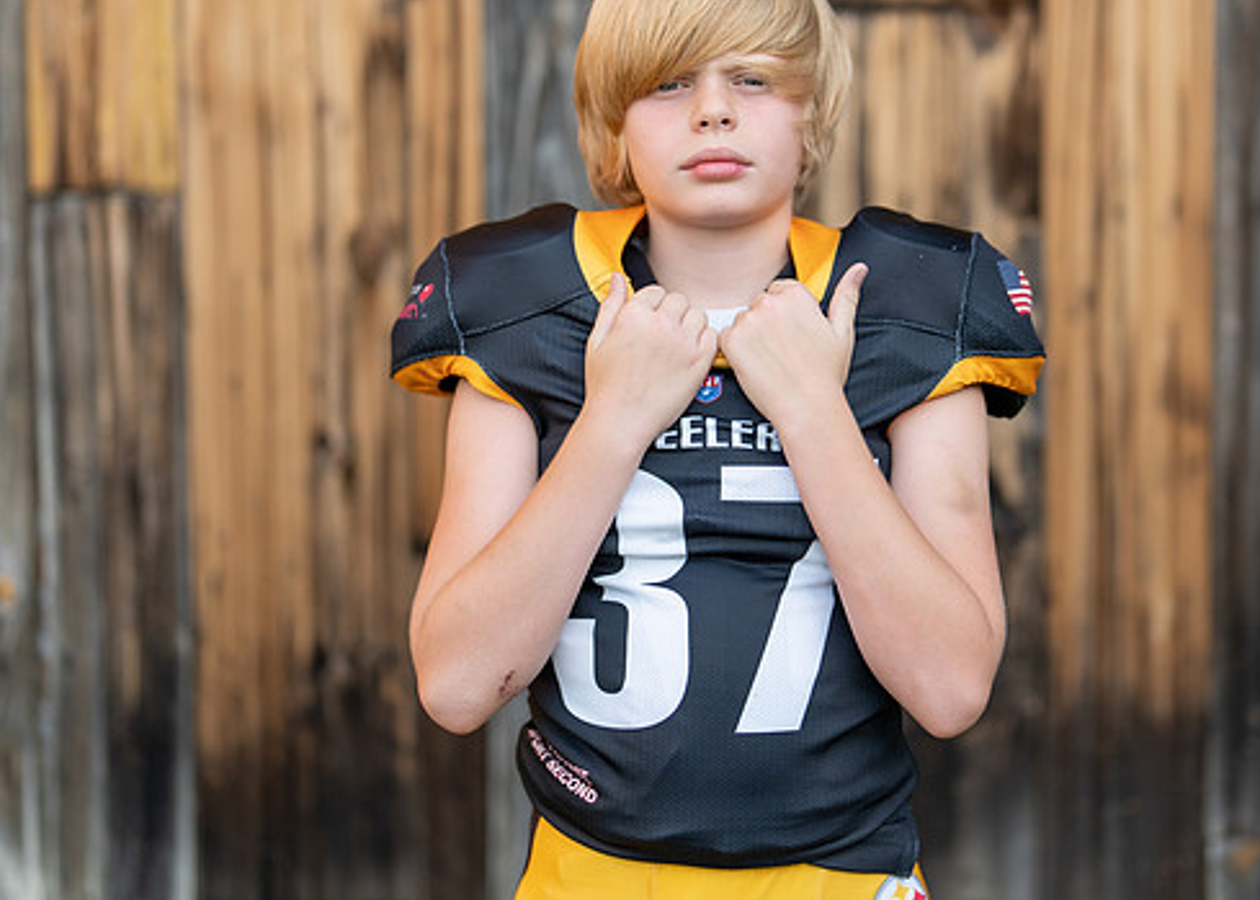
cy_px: 354
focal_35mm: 75
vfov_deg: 19.0
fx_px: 2683
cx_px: 735
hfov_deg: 26.4
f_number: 1.2
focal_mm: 50
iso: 100
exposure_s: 1/2000
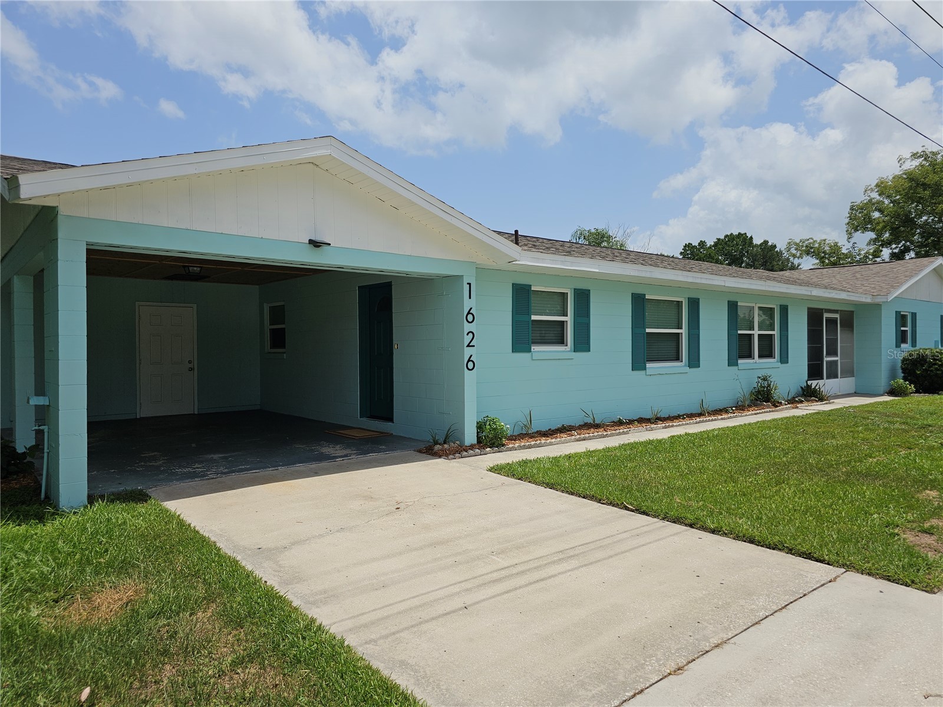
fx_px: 627
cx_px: 472
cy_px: 354
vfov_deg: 58.9
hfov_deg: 73.9
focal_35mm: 23
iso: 10
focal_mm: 6.3
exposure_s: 1/1588
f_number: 1.7
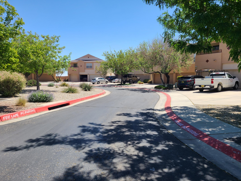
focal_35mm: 26
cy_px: 90
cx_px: 120
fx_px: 181
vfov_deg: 53.1
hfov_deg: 67.3
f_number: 1.8
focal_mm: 5.4
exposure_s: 1/1677
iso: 40
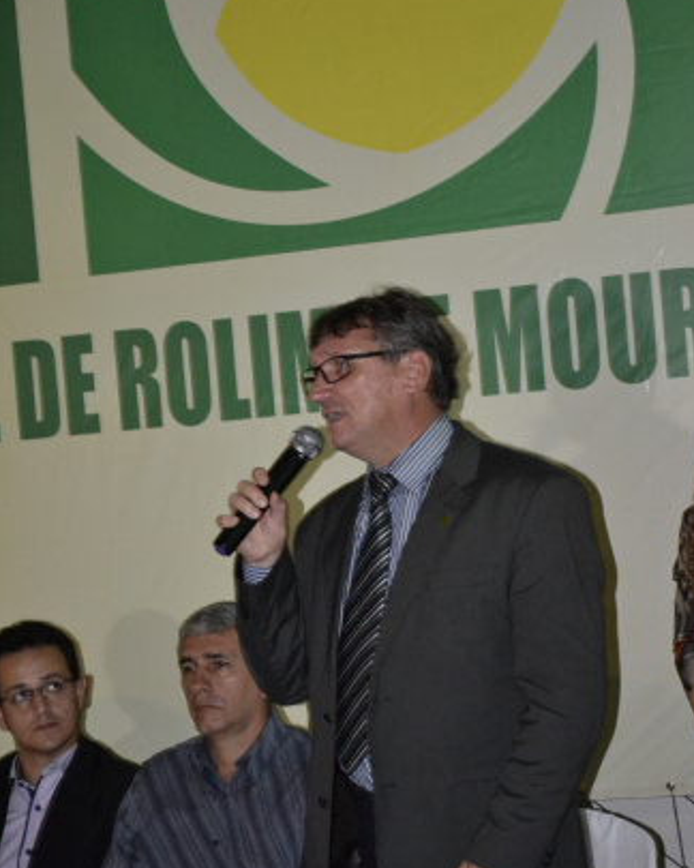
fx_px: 2454
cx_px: 354
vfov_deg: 20.0
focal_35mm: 96
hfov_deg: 16.1
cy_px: 521
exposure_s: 1/60
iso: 3200
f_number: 5.6
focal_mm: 55
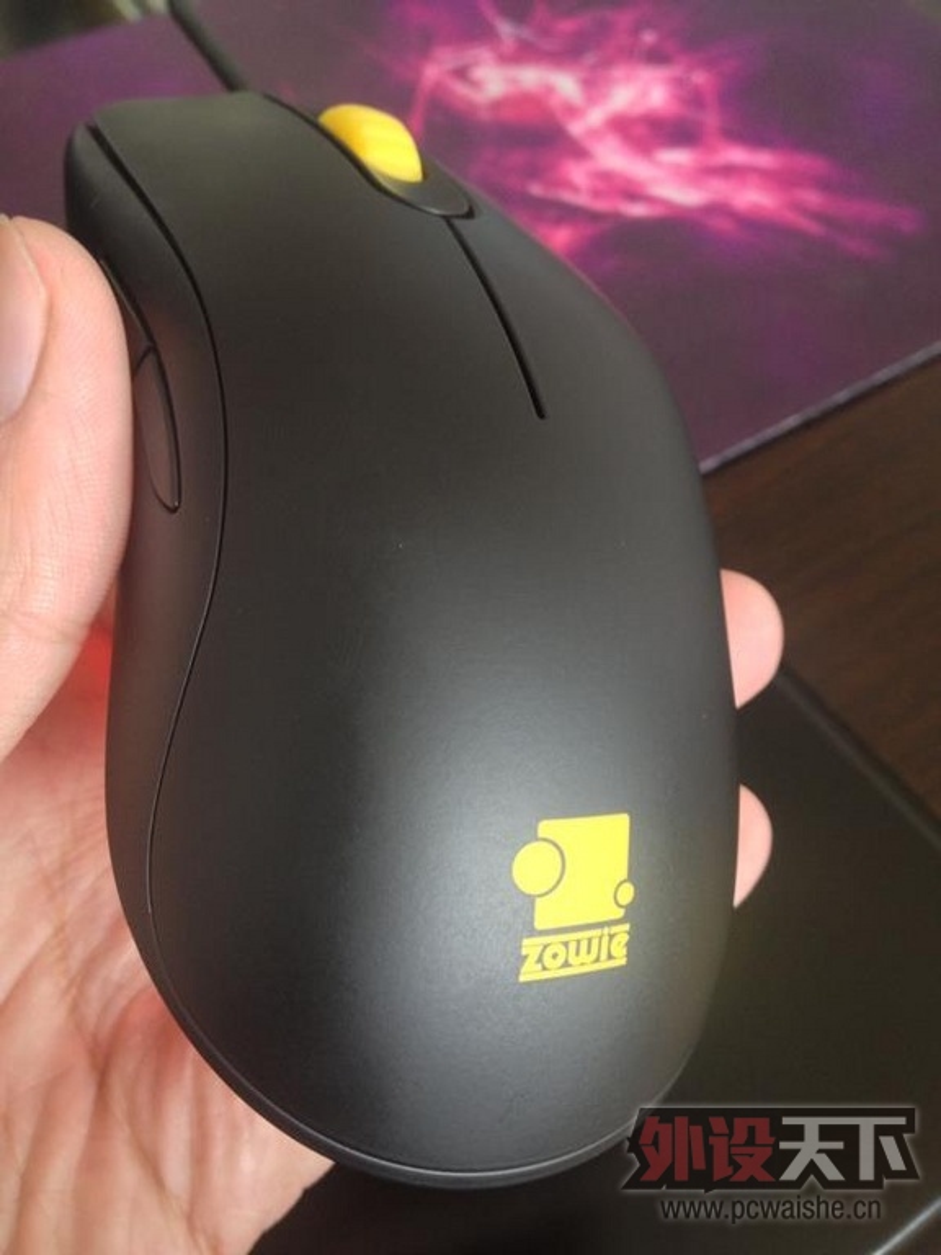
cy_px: 628
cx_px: 470
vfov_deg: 52.6
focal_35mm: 35
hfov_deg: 40.7
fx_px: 1269
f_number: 2.4
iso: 125
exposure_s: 1/20
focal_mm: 4.28
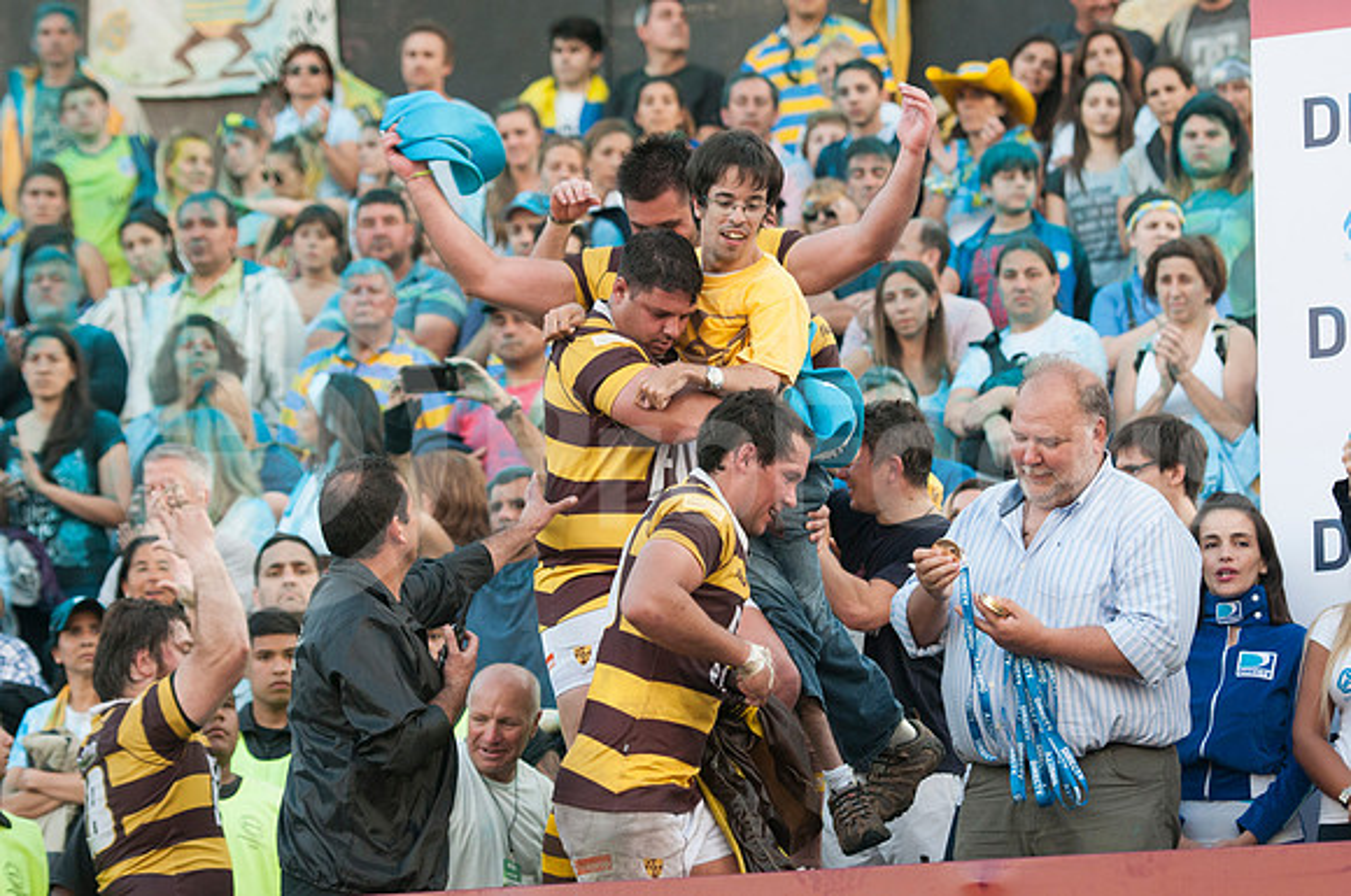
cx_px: 676
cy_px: 448
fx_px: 5734
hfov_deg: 13.4
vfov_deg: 8.9
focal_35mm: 153
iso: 500
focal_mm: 102
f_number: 2.8
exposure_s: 1/500
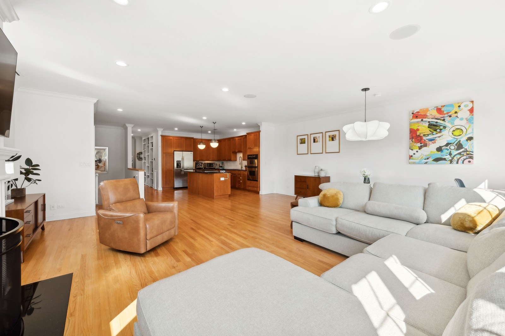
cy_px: 168
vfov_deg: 81.1
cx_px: 252
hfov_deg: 104.3
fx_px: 196
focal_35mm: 14
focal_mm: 14
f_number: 10
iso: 100
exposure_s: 1/13
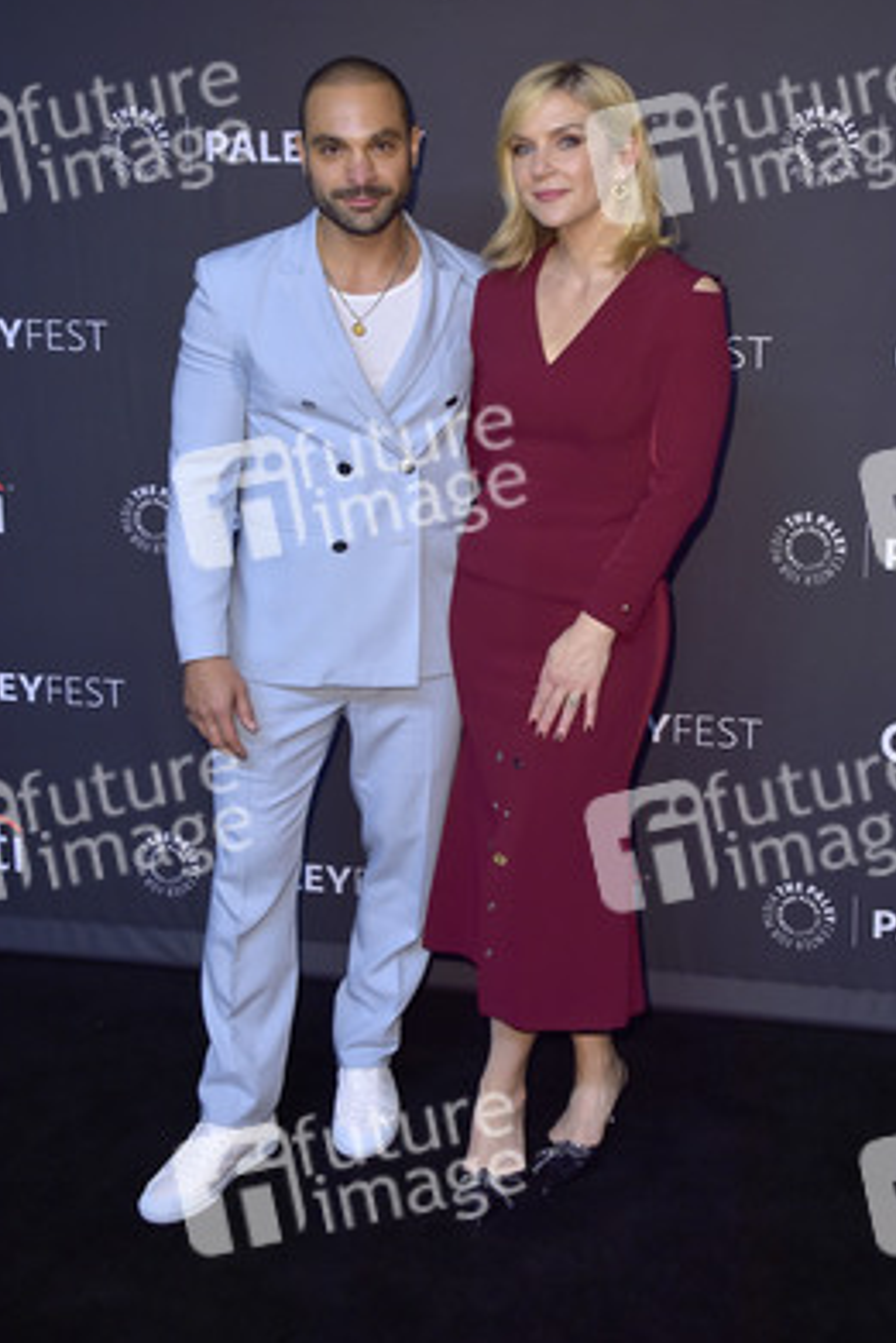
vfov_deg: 45.4
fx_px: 1604
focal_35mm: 43
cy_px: 659
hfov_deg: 31.2
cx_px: 451
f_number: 7.1
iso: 500
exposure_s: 1/250
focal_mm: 42
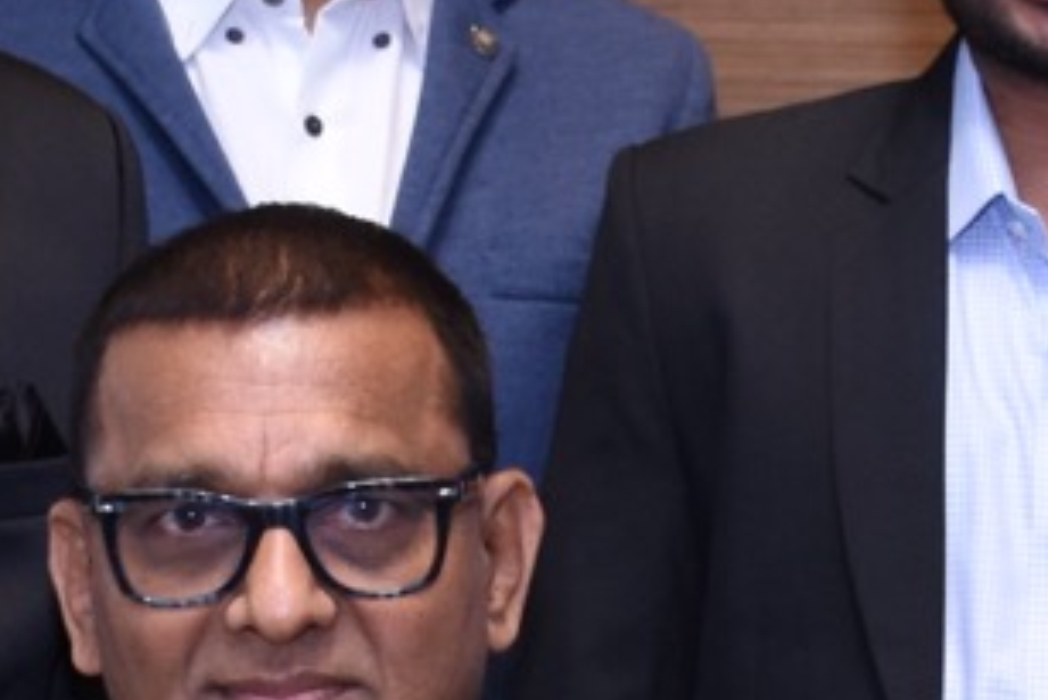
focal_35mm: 211
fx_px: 6145
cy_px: 919
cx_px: 905
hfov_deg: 9.7
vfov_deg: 6.5
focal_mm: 24
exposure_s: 1/125
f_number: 5.6
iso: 640
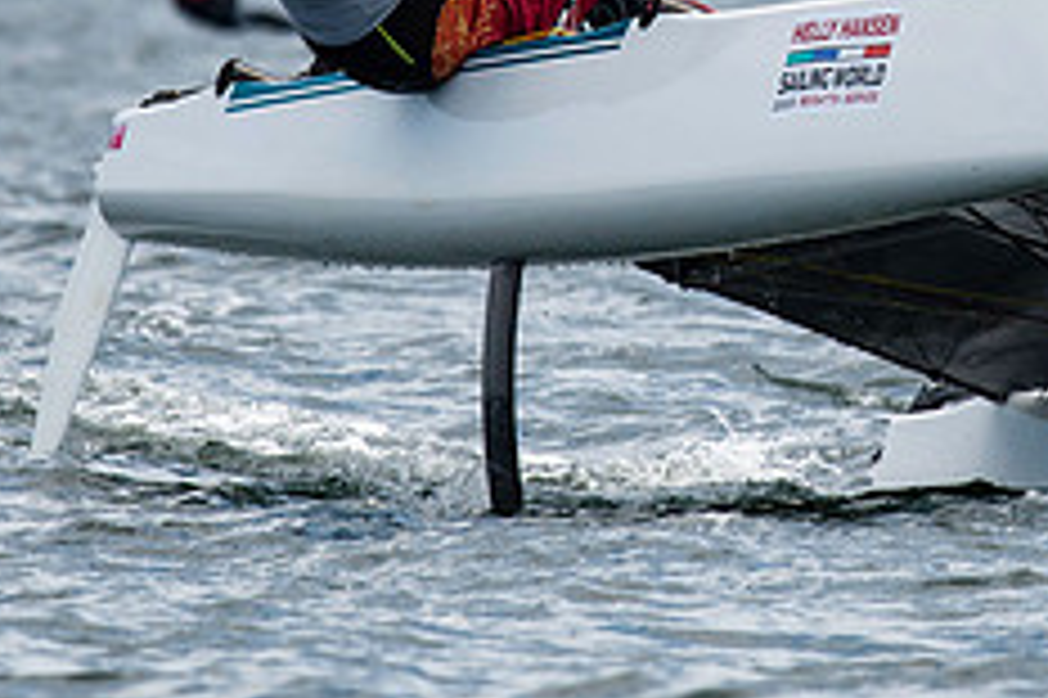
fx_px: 32639
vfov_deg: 1.2
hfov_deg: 1.8
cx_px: 801
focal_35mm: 1122
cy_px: -119
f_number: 5
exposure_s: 1/5000
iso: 400
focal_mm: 300
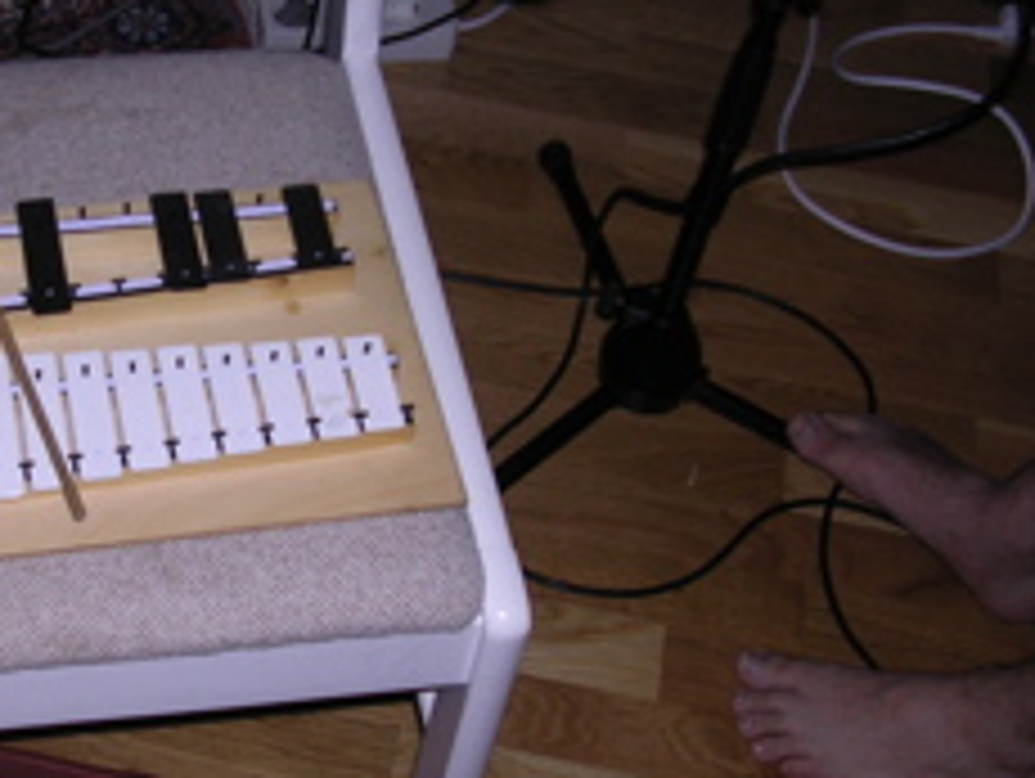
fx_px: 1975
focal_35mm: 66
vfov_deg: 22.3
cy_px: 369
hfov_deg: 28.6
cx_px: 176
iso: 100
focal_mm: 5.8
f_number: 2.8
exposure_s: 1/60.1
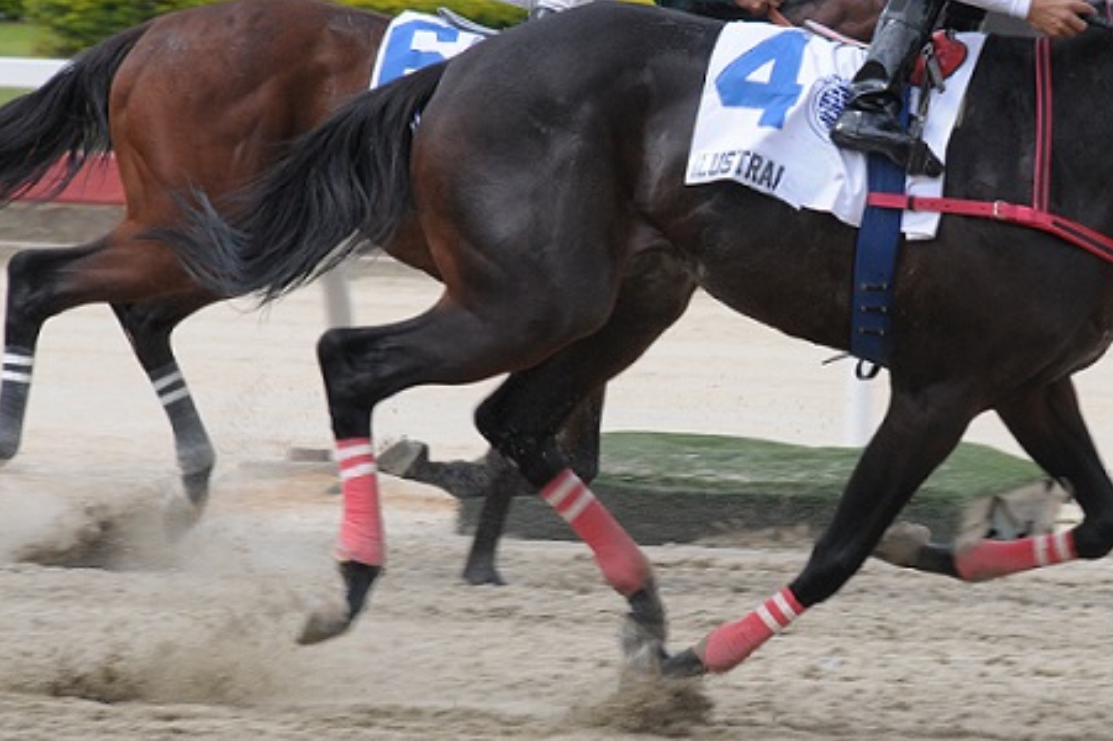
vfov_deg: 3.8
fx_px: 11242
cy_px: 331
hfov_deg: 5.7
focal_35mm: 364
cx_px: 817
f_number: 8
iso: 500
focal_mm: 135
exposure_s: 1/500
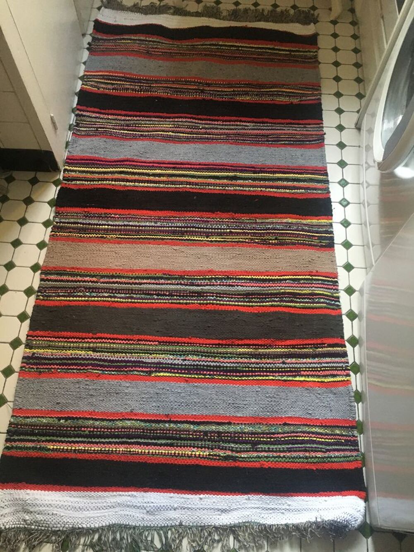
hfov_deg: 48.2
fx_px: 462
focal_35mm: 29
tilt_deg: -64.3
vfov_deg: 61.7
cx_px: 207
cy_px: 276
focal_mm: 4.15
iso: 200
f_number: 2.2
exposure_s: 1/25
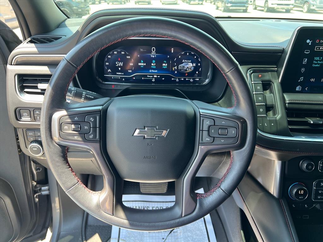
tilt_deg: -29.3
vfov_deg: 53.1
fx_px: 243
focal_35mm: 26
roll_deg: +1.0
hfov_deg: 67.3
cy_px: 121
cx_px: 162
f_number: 1.5
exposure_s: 1/121
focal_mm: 5.7
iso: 80
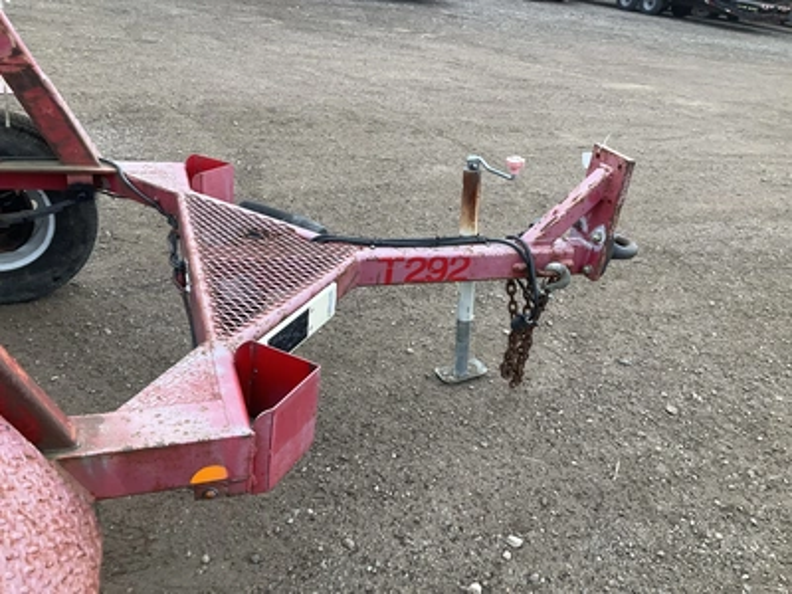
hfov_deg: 61.7
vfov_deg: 48.2
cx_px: 396
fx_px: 664
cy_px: 297
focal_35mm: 29
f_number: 1.8
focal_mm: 3
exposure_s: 1/122
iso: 40
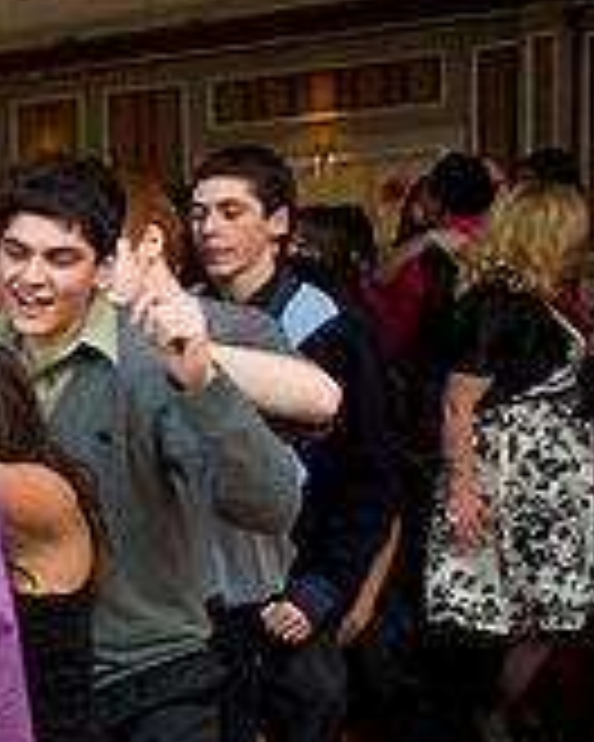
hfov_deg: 16.1
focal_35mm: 79
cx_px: -508
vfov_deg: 23.8
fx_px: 1736
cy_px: 580
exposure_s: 1/100
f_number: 3.2
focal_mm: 24
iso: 1600
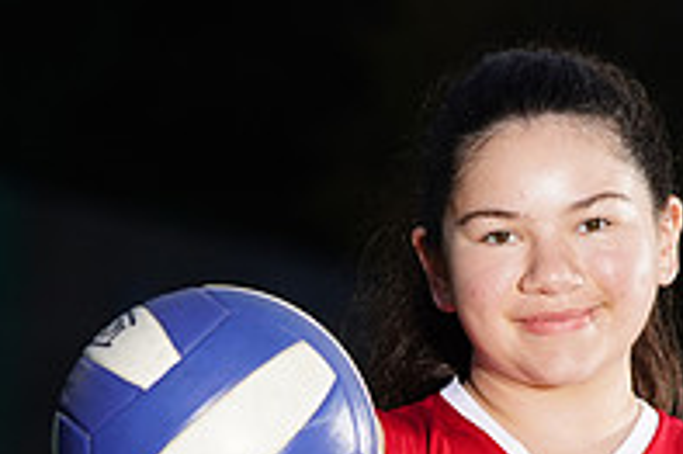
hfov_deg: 4.4
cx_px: 388
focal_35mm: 465
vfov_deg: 2.9
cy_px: 556
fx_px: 8815
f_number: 5
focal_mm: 158
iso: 320
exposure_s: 1/160
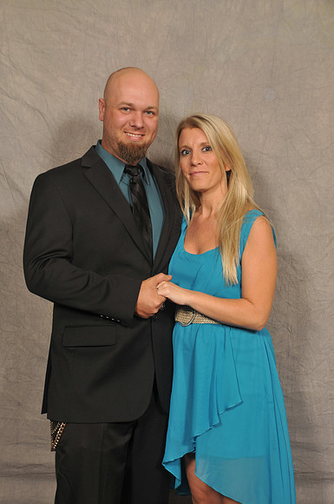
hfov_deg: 23.7
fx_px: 796
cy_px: 252
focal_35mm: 57
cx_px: 167
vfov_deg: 35.1
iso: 200
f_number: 5.6
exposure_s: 1/125
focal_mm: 38
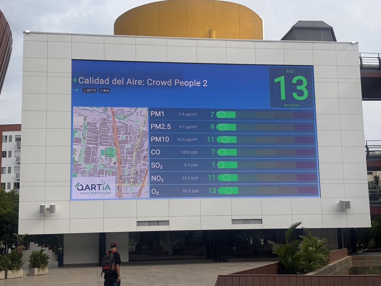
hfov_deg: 36.2
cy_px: 142
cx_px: 189
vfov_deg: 27.5
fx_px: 583
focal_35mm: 53
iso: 40
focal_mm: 5.96
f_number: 1.6
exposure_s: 1/2288
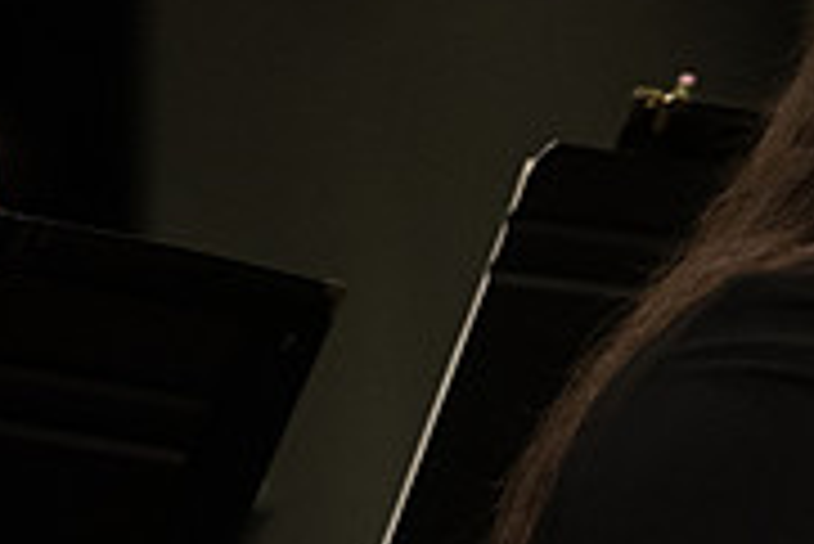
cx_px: 1039
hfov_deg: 3.2
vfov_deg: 2.1
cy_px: 587
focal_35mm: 641
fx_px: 14505
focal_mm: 200
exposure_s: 1/200
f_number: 3.2
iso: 4000
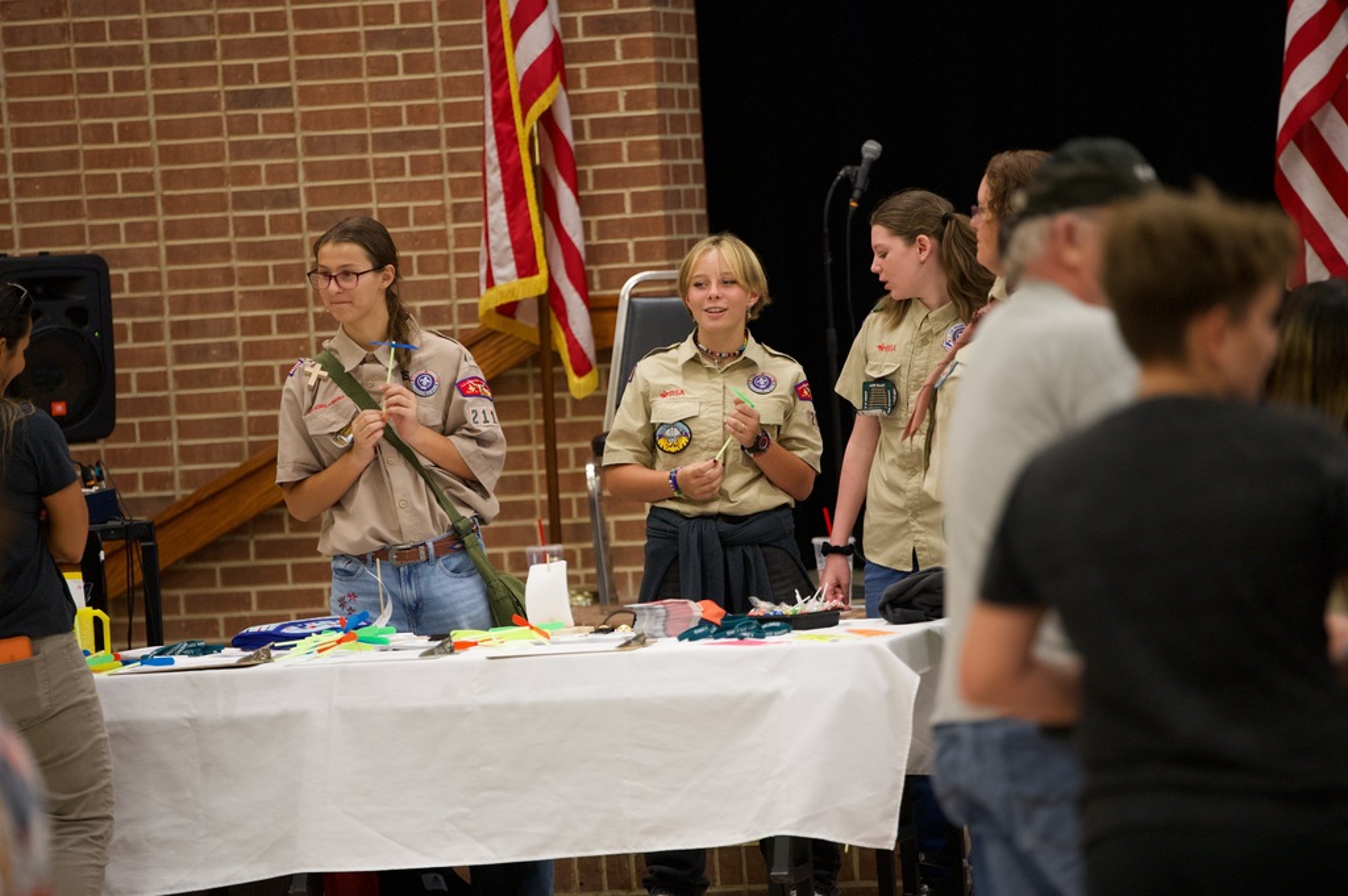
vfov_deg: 7.6
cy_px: 448
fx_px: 6734
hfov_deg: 11.4
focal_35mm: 180
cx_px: 674
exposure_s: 1/400
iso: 2500
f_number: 2.8
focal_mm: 180
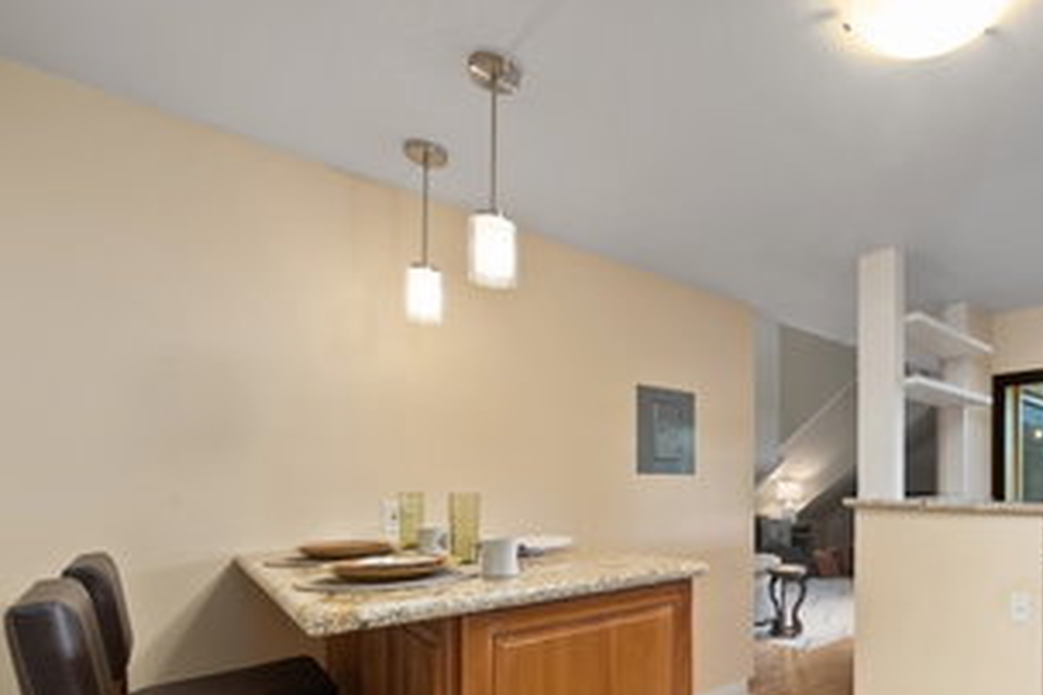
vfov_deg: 62.9
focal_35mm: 19
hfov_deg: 81.2
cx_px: 762
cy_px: 464
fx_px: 550
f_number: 9
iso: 125
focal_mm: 12
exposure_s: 1/2
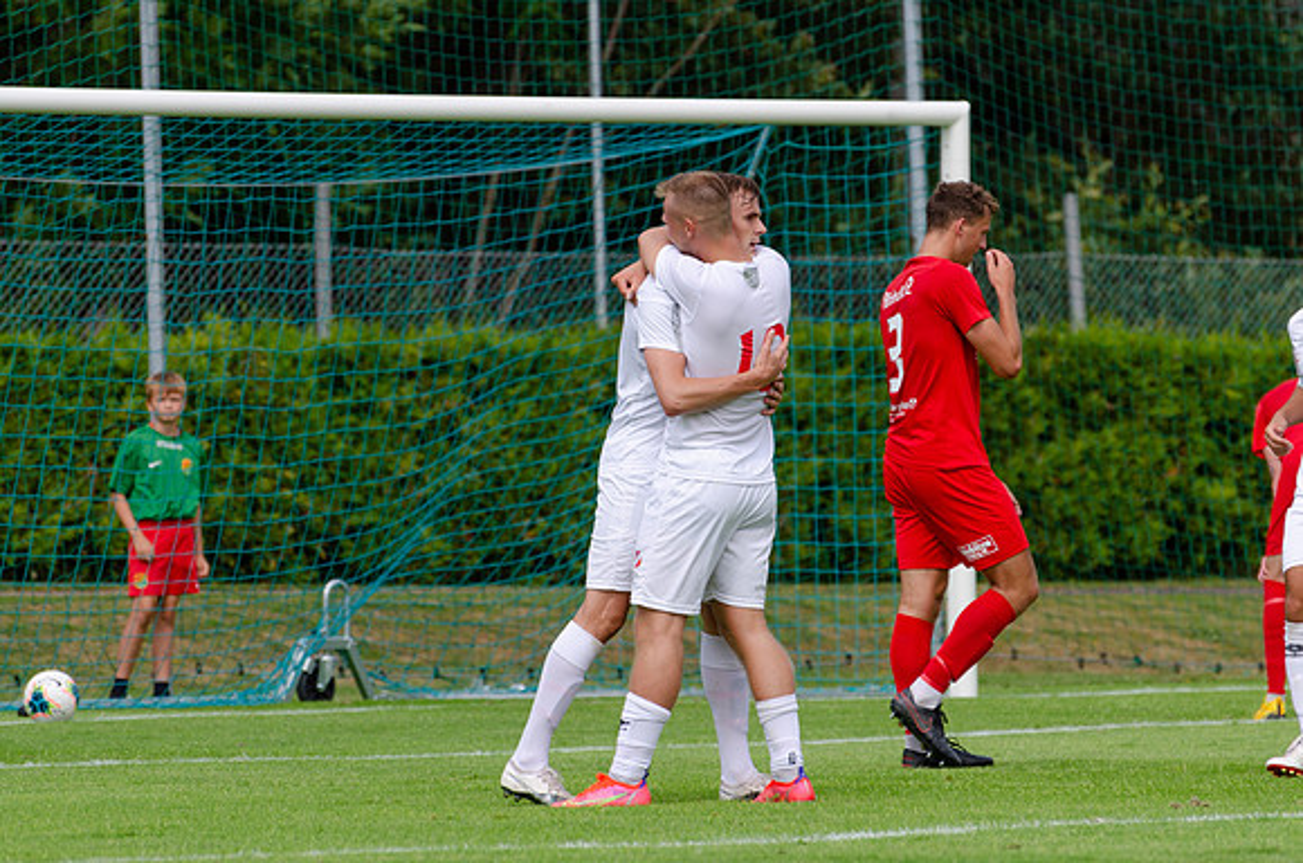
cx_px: 652
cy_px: 432
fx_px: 12156
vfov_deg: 4.1
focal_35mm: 337
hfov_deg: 6.1
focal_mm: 220
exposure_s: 1/800
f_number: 5.3
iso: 110
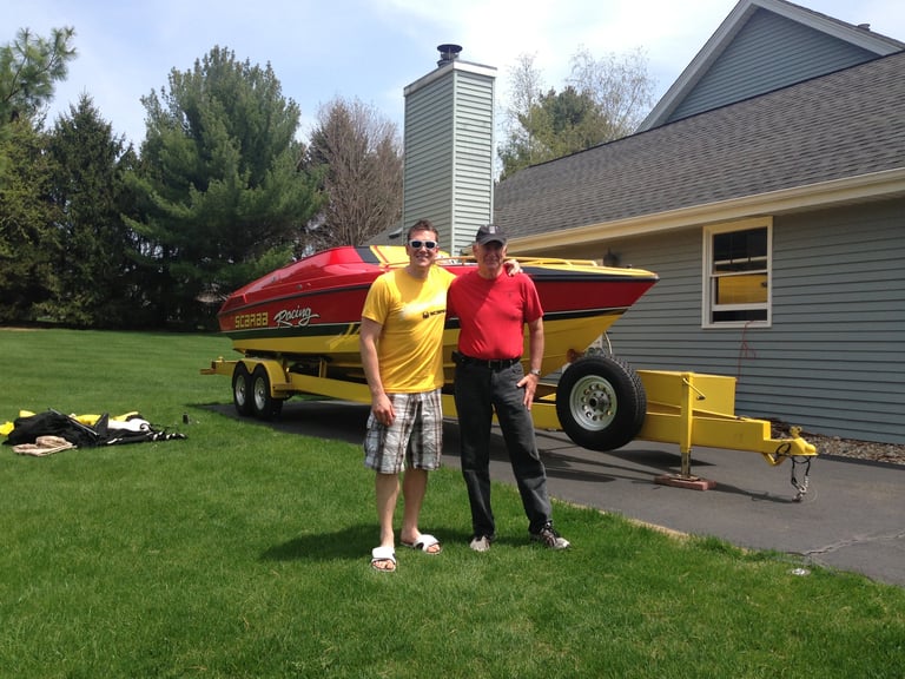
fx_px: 863
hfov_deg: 55.4
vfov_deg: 42.9
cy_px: 340
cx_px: 452
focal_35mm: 33
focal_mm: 4.13
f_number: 2.4
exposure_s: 1/919
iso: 50
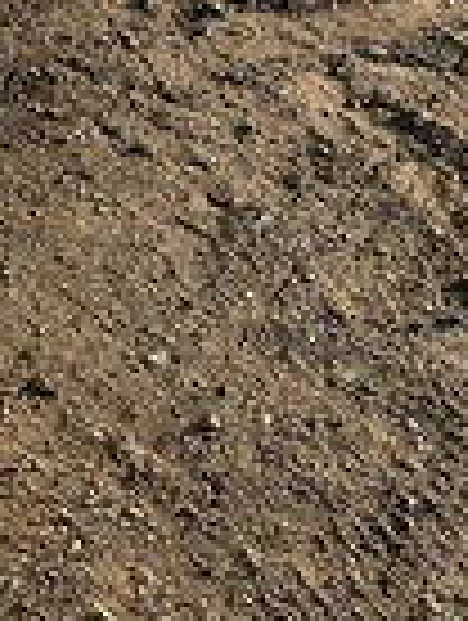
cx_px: -378
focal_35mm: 84
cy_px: 220
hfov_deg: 15.2
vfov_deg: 23.2
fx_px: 1510
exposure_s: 1/804
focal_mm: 3
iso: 25
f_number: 1.8
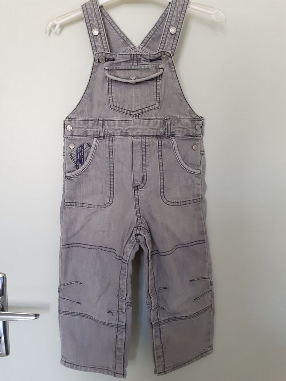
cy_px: 190
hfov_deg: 51.4
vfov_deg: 65.3
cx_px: 143
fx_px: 297
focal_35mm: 27
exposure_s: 1/25
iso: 200
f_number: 1.9
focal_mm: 3.6
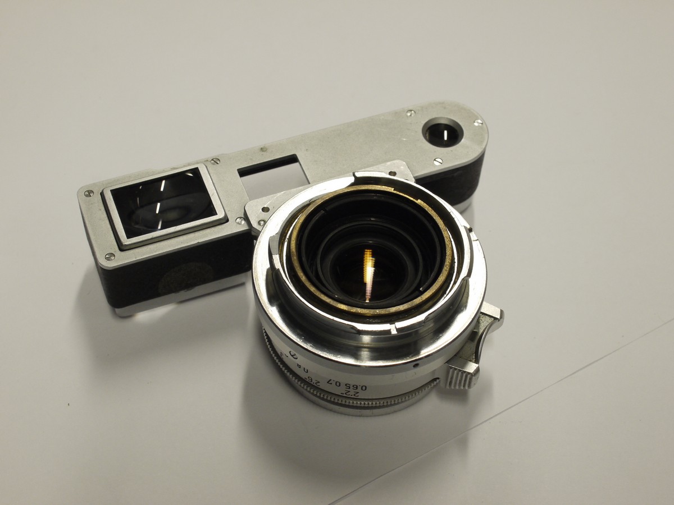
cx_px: 337
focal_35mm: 60
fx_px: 1168
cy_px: 252
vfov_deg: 24.4
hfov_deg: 32.2
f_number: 9
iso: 400
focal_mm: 30
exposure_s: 1/25
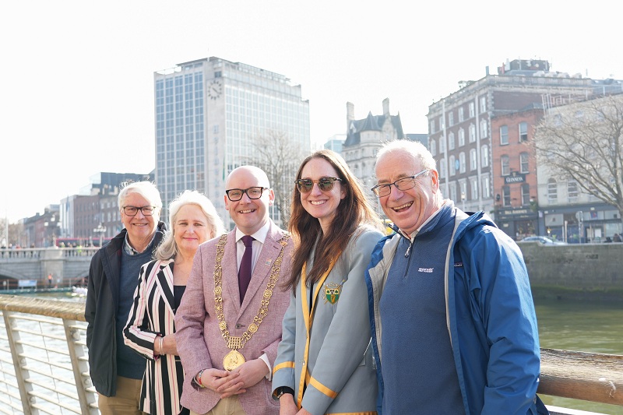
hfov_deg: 46.4
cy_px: 208
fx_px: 727
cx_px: 312
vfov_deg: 31.9
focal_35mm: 42
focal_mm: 28
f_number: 4
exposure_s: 1/160
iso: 100
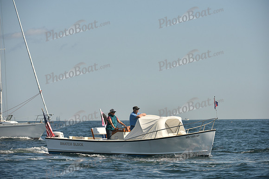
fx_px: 1495
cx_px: 134
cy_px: 90
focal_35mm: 200
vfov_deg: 6.9
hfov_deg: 10.3
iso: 250
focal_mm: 200
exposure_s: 1/2000
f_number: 5.6
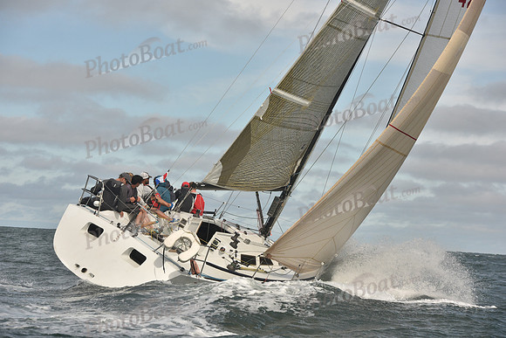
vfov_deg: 12.5
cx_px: 253
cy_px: 169
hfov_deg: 18.6
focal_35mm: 110
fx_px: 1546
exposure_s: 1/1000
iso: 320
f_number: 7.1
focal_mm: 110
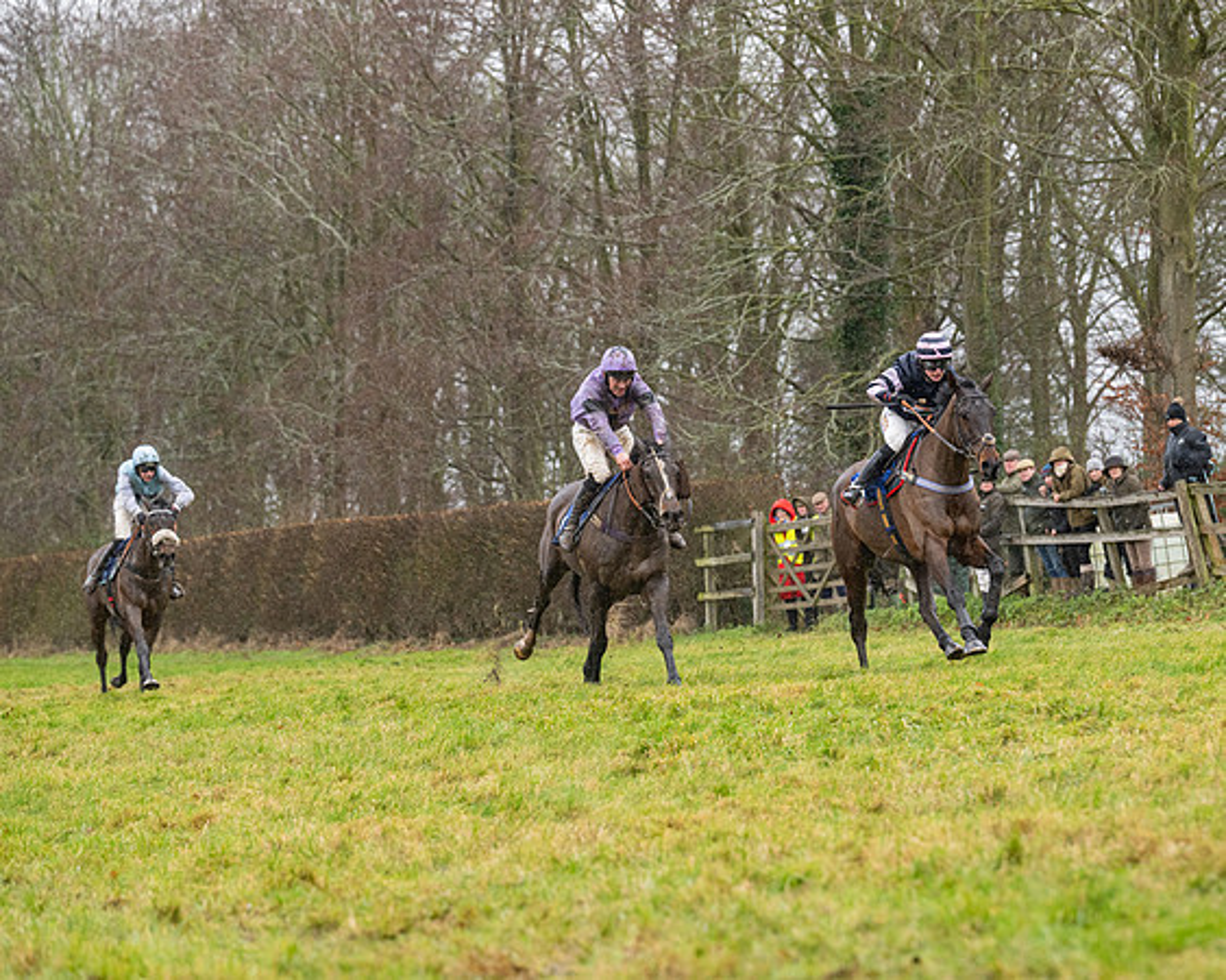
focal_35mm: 130
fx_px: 4698
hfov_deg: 14.9
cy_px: 490
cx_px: 634
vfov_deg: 11.9
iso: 800
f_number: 4
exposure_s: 1/1250
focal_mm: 115
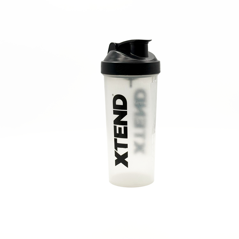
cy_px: 119
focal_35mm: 57
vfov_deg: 30.0
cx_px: 135
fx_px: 445
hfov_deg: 30.0
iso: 64
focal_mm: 6.8
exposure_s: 1/2865
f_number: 1.8
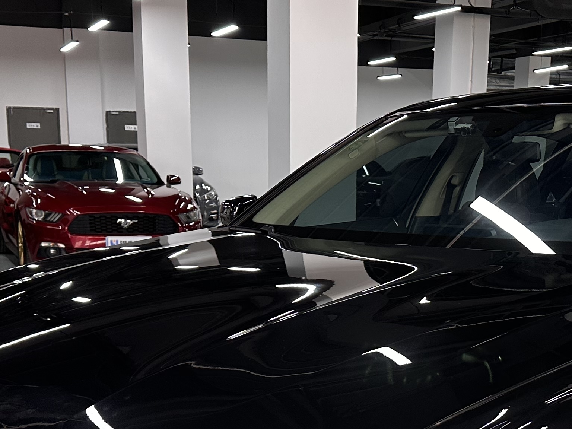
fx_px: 1041
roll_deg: -0.3
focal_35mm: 63
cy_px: 438
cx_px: 358
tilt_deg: -13.8
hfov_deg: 30.6
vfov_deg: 22.3
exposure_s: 1/100
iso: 160
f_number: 1.78
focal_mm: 6.86
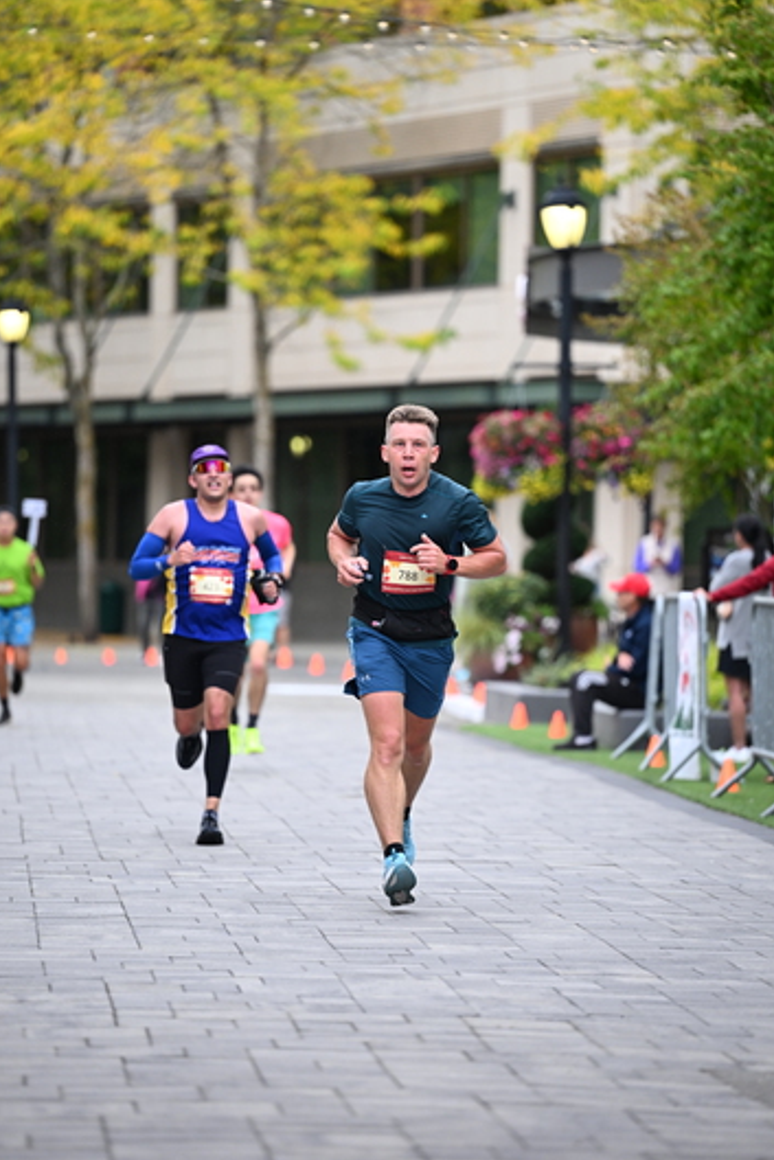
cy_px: 575
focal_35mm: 182
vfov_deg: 11.3
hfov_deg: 7.6
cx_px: 394
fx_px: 5865
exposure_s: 1/1600
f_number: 2.8
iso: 1000
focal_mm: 175
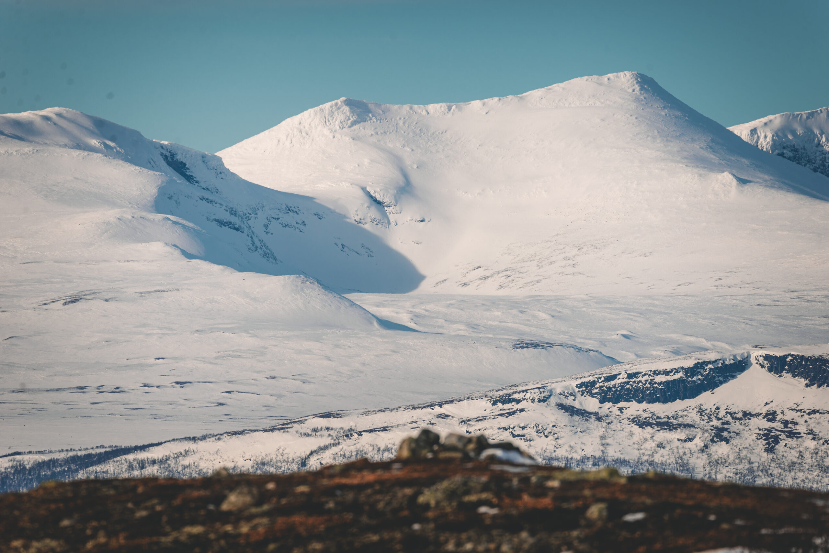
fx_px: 10366
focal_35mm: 450
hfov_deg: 4.6
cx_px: 414
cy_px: 276
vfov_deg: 3.1
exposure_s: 1/640
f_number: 9
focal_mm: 450
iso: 100
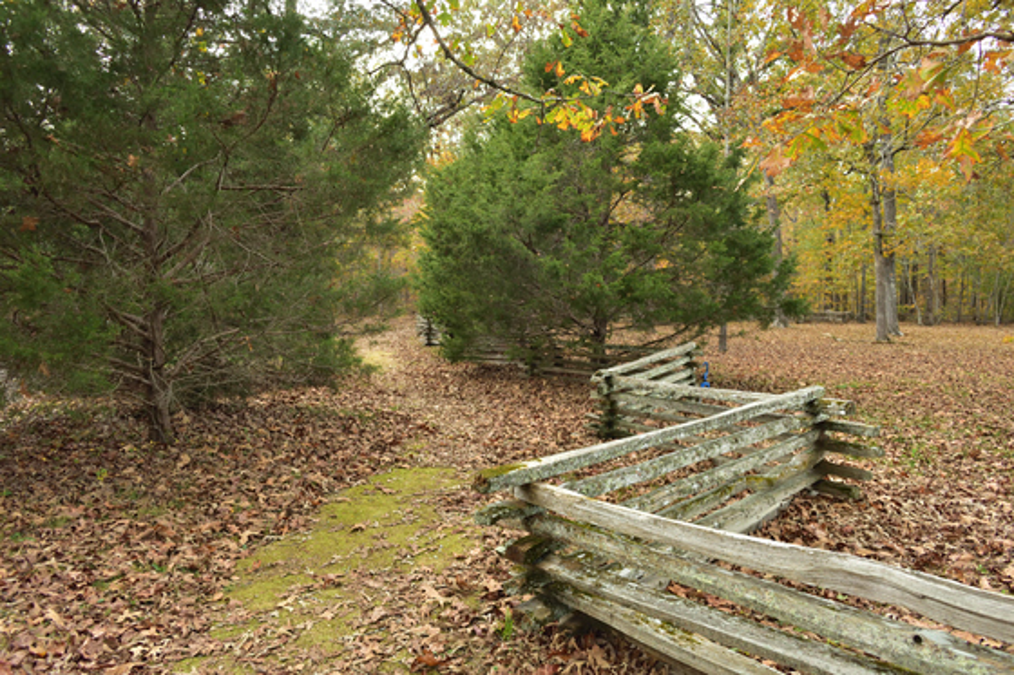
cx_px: 507
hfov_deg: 67.4
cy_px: 338
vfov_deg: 47.9
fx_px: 760
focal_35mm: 27
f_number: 4
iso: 720
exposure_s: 1/160
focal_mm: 18
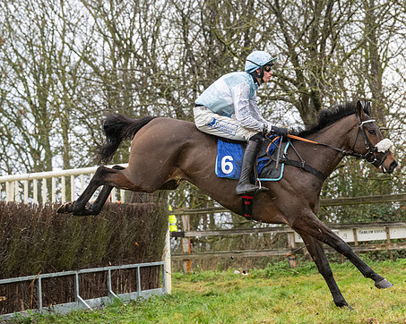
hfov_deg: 19.5
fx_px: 1177
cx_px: 244
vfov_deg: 15.7
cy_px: 181
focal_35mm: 98
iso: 800
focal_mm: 70
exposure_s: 1/1250
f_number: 4
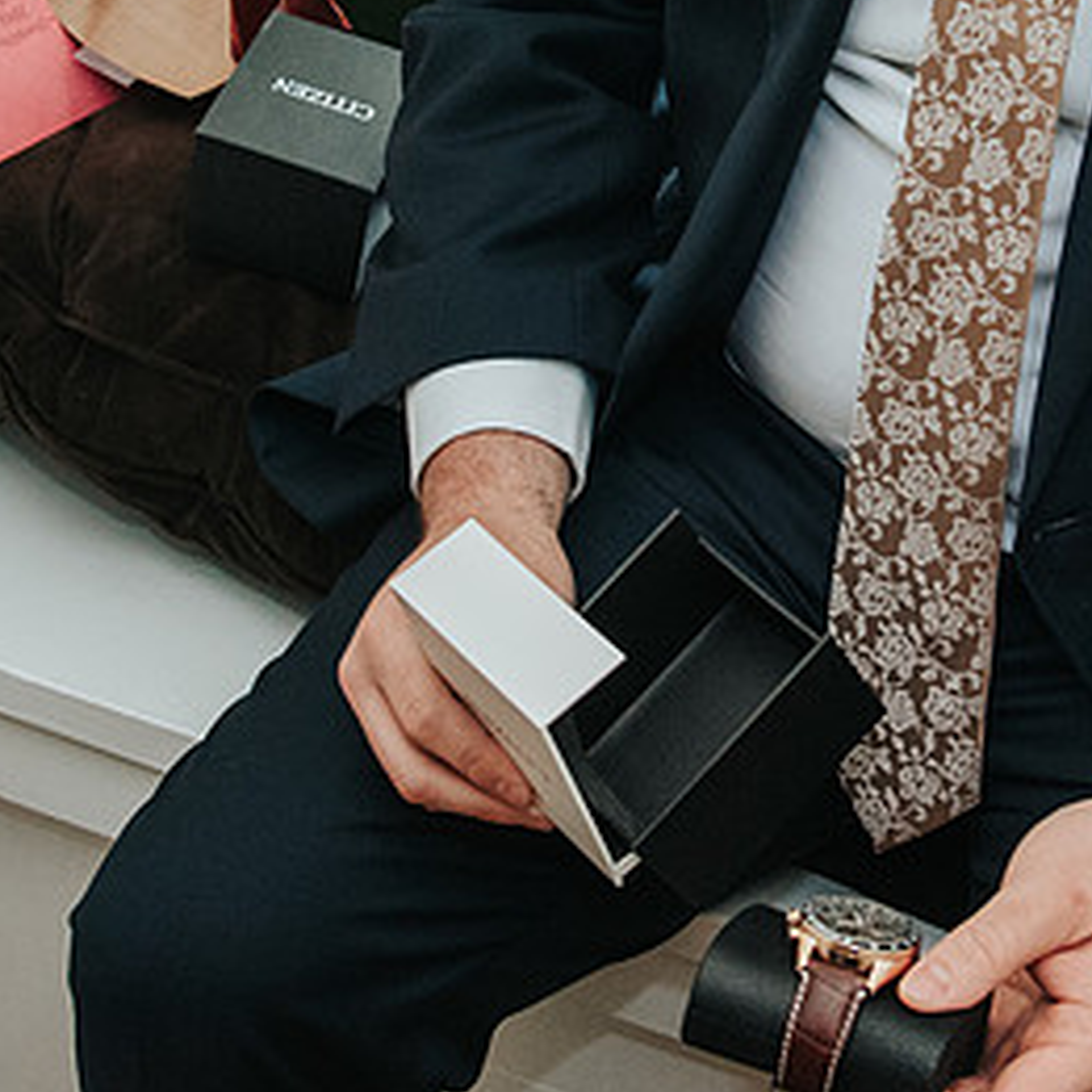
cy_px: 228
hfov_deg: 21.9
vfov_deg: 21.7
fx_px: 2820
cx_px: 651
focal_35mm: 79
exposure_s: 1/60
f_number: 4
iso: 3200
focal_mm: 24
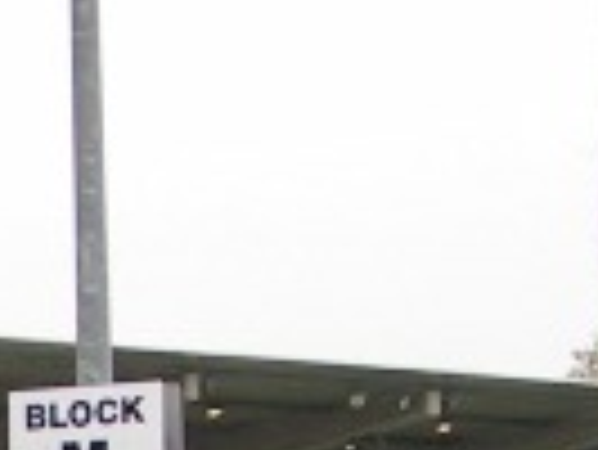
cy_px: 698
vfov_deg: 6.4
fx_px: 3942
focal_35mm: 228
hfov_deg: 8.4
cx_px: -387
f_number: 4
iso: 50
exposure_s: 1/100
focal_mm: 5.8
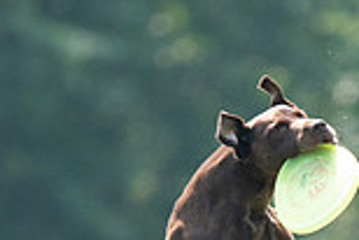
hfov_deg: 0.9
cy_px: 402
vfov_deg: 0.6
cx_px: 221
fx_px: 22508
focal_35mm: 2255
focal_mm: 600
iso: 4000
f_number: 6.3
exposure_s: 1/4000
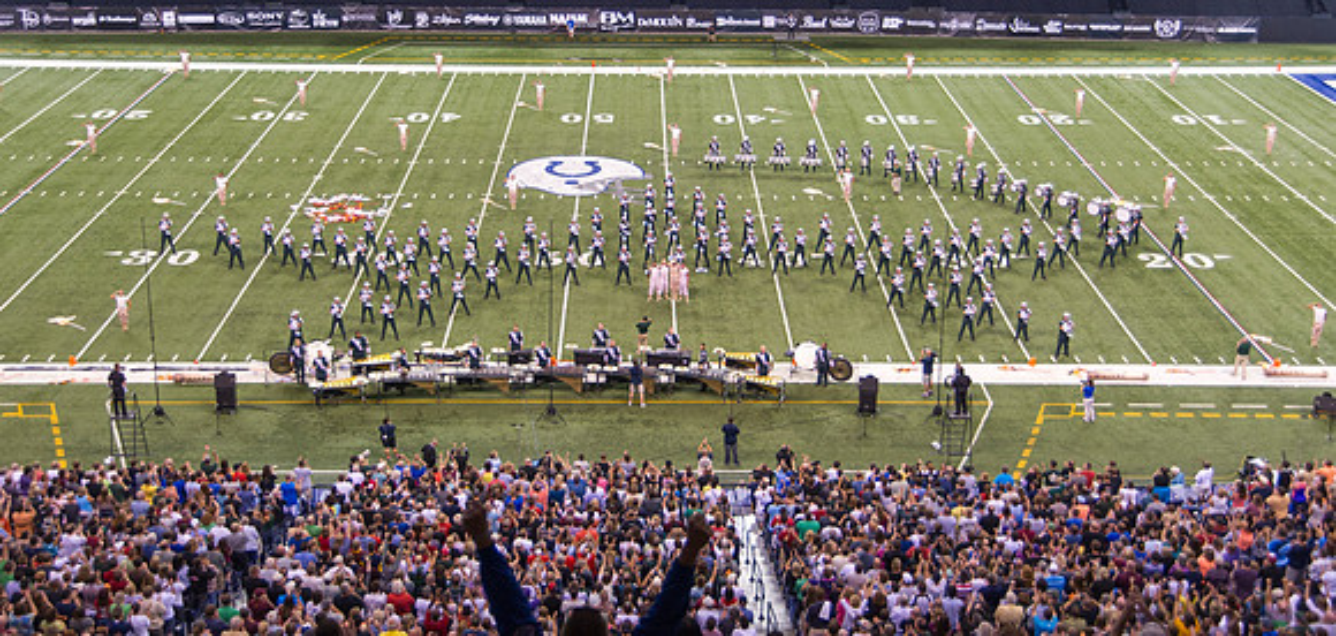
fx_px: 1662
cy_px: 194
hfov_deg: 43.8
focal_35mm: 49
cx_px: 681
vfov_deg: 21.5
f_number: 4.2
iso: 720
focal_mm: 40
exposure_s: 1/200
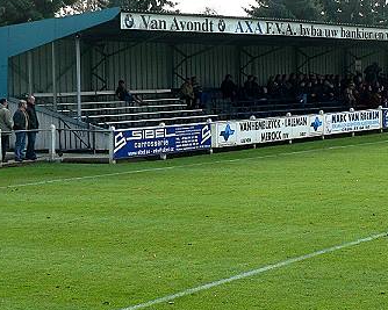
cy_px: 94
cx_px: 300
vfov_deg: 14.4
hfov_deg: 17.8
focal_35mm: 107
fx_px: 1228
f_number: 4
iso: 80
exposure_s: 1/250
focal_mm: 10.2
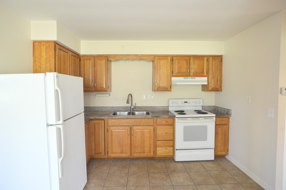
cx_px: 143
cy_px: 95
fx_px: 131
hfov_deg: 95.0
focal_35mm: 16
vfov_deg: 71.9
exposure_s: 1/60
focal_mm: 11
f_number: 3.2
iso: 400
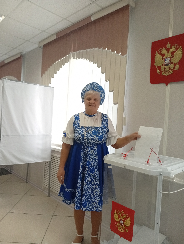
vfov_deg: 65.2
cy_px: 122
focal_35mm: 27
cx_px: 92
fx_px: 191
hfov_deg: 51.5
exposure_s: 1/50
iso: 198
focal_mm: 3.98
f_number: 1.8
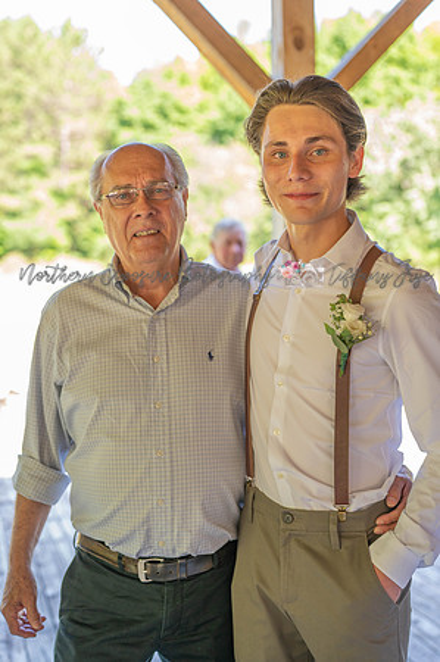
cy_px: 331
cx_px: 220
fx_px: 919
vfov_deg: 39.6
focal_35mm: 50
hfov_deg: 26.9
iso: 400
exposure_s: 1/250
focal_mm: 50
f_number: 2.8
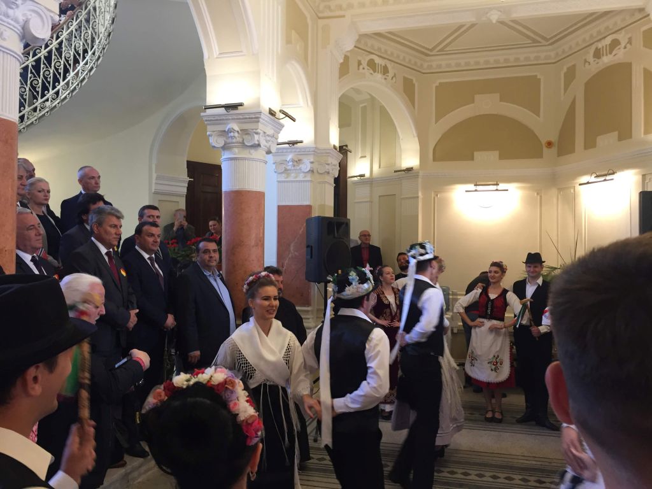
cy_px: 244
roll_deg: -0.1
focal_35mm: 29
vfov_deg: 48.2
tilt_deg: +0.6
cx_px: 326
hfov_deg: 61.7
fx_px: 546
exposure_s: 1/33
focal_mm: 4.15
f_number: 2.2
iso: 125
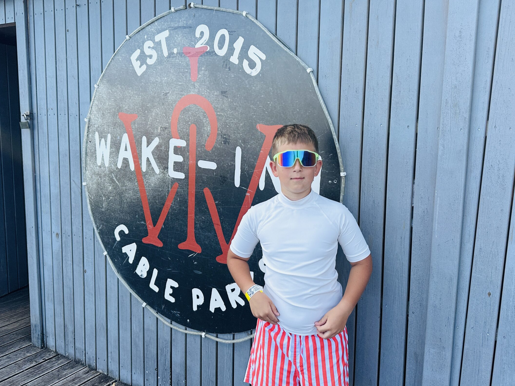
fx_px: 431
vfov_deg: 48.1
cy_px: 165
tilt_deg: -7.3
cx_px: 277
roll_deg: -0.8
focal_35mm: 29
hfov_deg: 61.6
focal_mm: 6.86
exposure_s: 1/734
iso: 80
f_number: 1.78
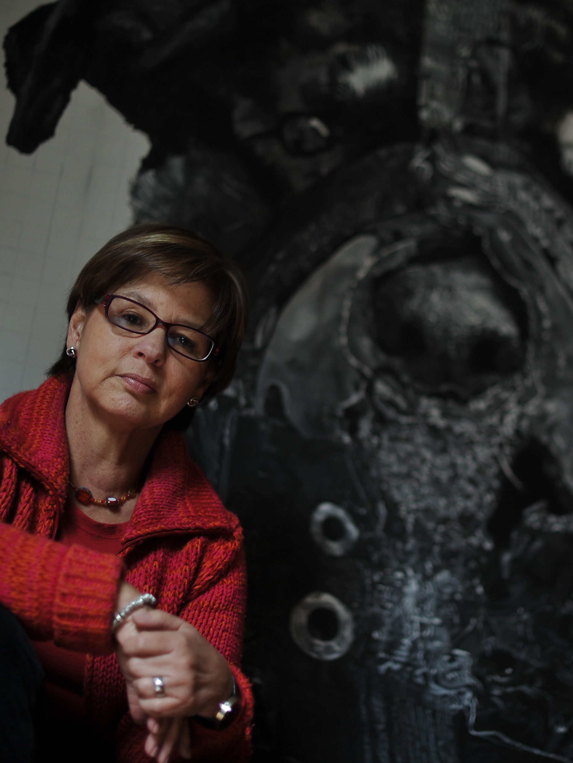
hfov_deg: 20.1
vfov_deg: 26.7
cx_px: 411
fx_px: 1611
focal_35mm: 73
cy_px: 384
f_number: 1.6
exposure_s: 1/80
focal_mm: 50
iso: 500
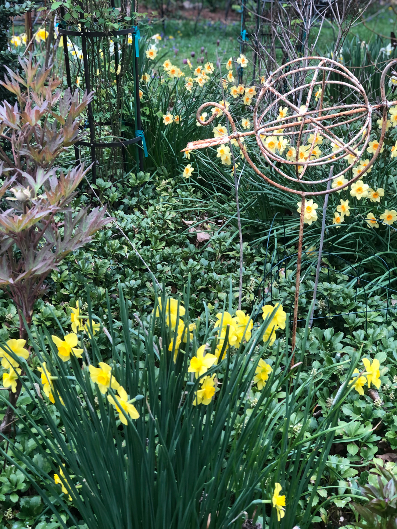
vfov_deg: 33.8
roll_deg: +0.5
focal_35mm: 57
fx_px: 872
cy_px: 264
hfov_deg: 25.7
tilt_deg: -24.0
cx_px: 198
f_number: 2.8
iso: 20
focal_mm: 6.6
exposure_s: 1/40
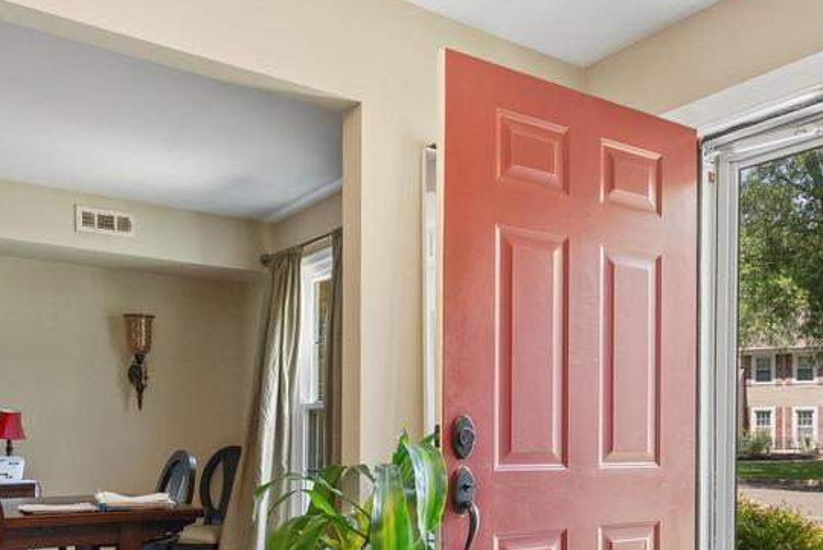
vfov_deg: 35.6
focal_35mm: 36
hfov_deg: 52.1
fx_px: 824
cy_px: 451
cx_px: 546
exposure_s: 1/20
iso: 2500
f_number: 6.3
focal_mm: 19
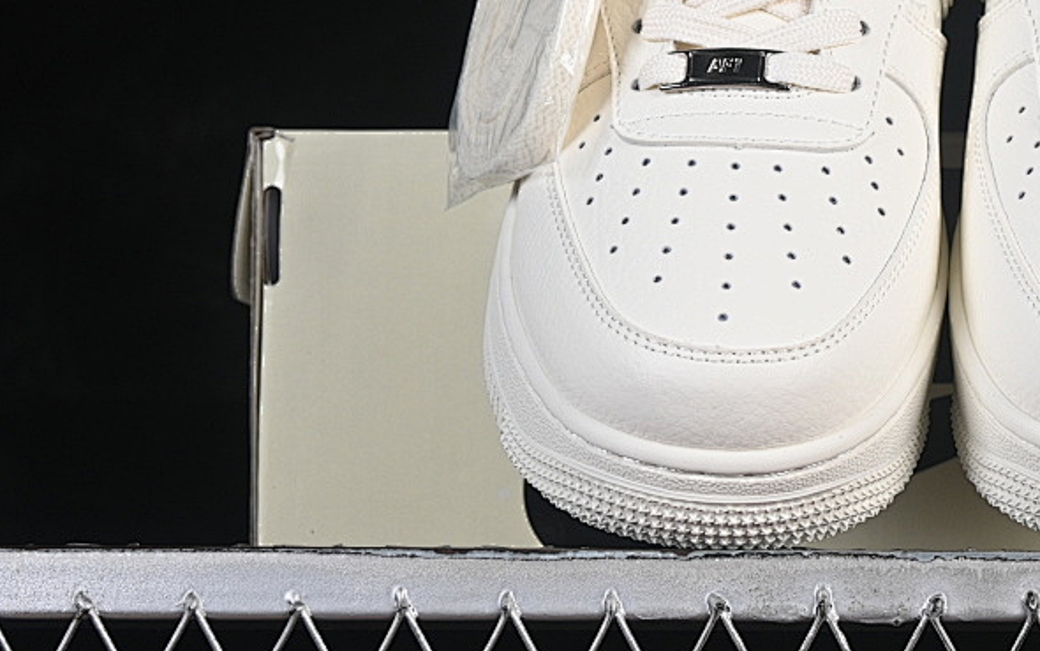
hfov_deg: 14.8
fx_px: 3969
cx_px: 940
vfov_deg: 9.4
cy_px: 150
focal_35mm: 140
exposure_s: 1/80
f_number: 8
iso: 160
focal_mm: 50
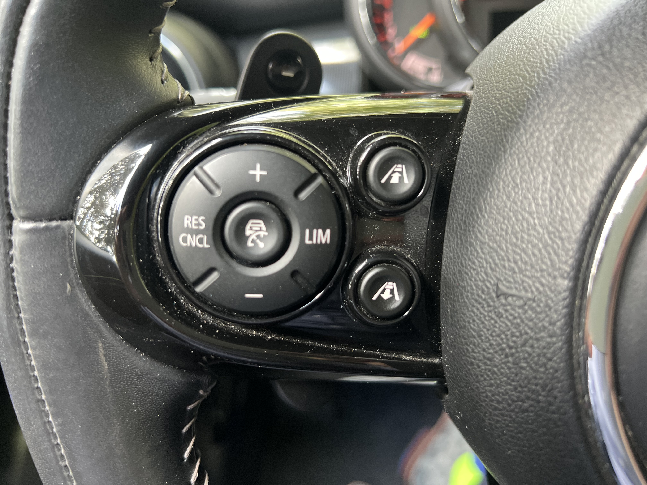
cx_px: 324
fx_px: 486
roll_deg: +4.6
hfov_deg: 67.3
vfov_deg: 53.1
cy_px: 242
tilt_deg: -32.7
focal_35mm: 26
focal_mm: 5.7
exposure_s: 1/60
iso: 250
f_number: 1.5
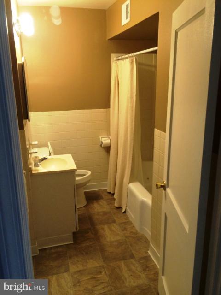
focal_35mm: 29
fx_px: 247
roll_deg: +0.5
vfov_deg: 61.7
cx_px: 110
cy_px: 148
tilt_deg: -15.2
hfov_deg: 48.2
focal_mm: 4.15
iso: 160
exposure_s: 1/30
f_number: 2.2
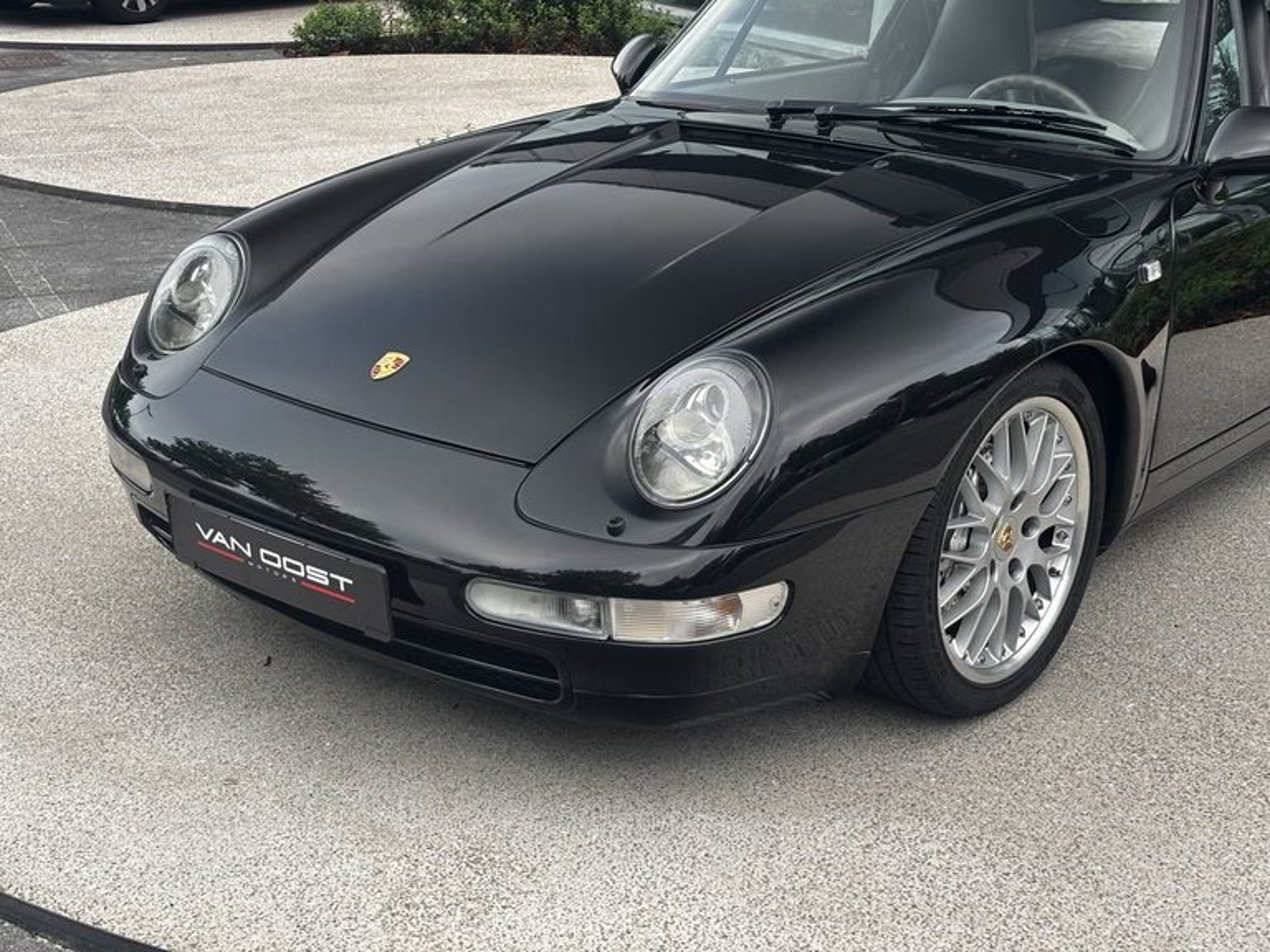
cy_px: 476
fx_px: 1908
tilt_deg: -18.6
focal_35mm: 52
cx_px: 635
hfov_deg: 36.8
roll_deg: -1.6
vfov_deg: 28.0
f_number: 1.6
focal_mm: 5.96
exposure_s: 1/122
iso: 32
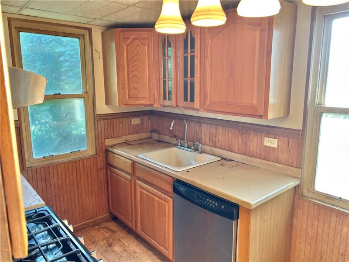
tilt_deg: -8.5
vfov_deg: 53.1
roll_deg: +0.3
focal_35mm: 26
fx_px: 262
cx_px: 174
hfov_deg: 67.3
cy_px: 131
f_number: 1.5
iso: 100
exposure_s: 1/60
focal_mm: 5.7
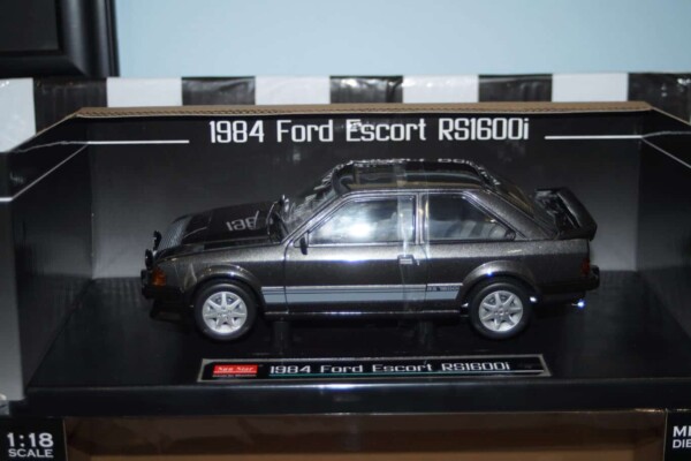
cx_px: 346
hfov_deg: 37.9
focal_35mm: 52
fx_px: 1008
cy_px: 230
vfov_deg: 25.8
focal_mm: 35
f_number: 4
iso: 160
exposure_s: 1/80
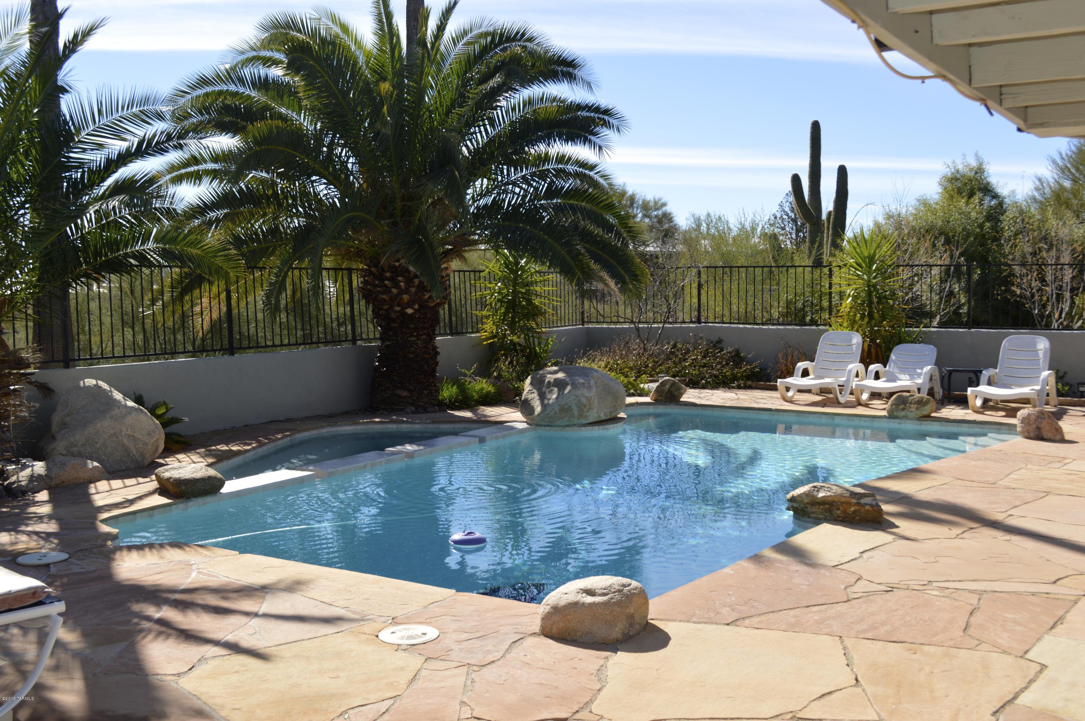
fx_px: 1084
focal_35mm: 36
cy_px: 360
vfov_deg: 36.8
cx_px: 542
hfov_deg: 53.2
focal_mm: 24
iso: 100
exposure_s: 1/200
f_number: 6.3
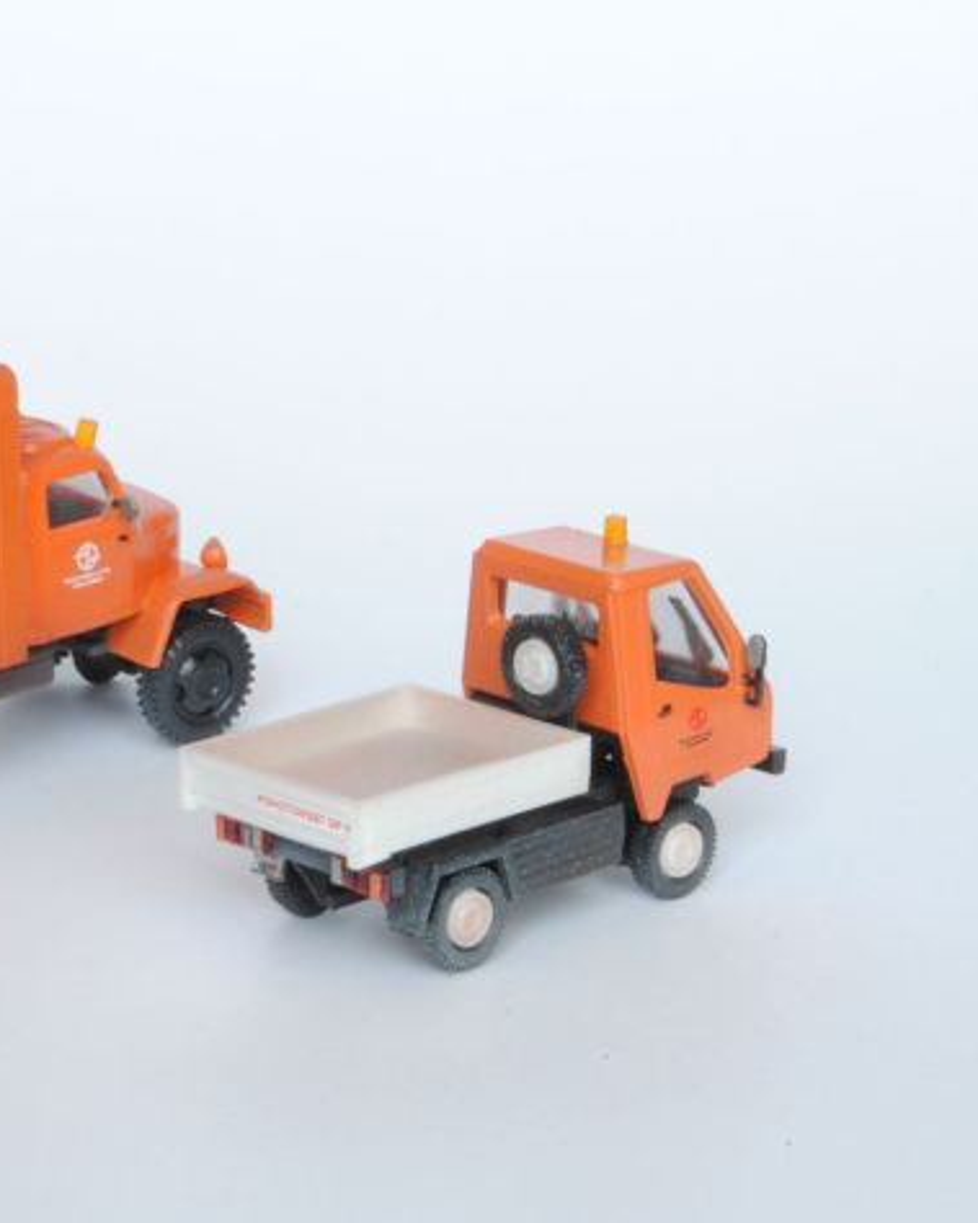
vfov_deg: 14.7
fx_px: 4734
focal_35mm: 131
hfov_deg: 11.7
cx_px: 10
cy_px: 578
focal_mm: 55
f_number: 32
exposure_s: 3
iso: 200
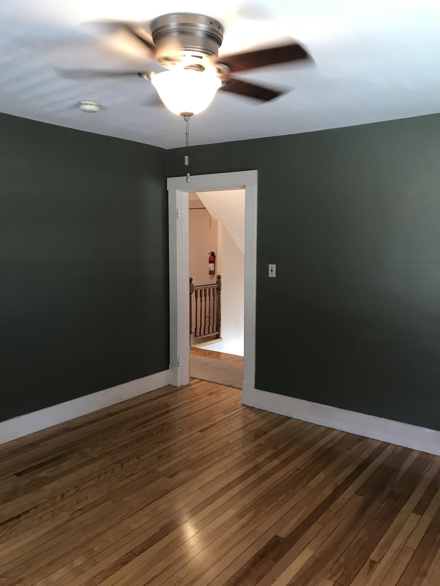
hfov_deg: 49.7
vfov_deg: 63.4
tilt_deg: -4.9
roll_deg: -1.0
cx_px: 220
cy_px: 293
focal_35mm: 28
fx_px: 475
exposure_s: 1/15
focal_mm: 3.99
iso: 40
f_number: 1.8
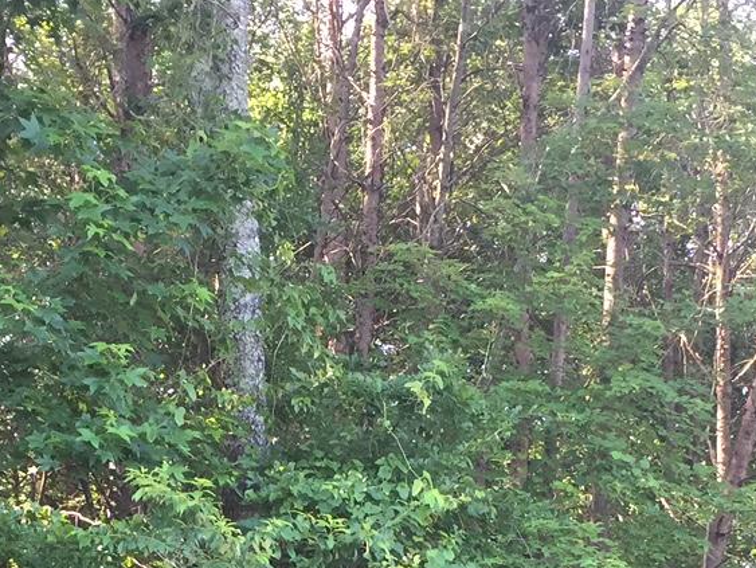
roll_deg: +0.0
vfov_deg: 16.8
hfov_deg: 23.3
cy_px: 692
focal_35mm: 84
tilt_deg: +10.3
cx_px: 376
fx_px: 1836
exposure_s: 1/40
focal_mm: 4.15
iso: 40
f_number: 2.2
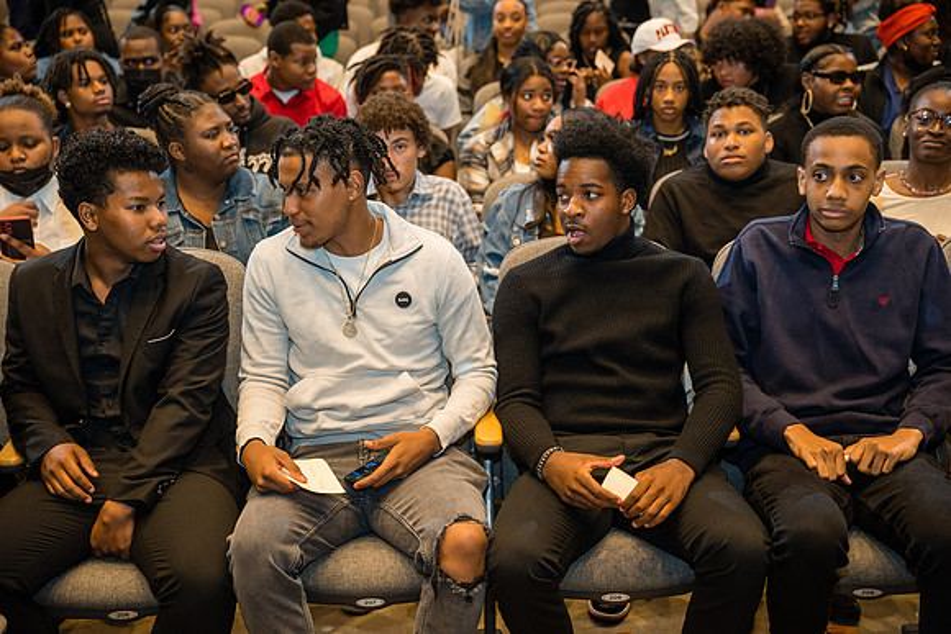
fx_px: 1247
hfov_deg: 41.7
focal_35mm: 47
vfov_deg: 28.5
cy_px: 317
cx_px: 476
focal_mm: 47.2
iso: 1250
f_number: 2.8
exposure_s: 1/250
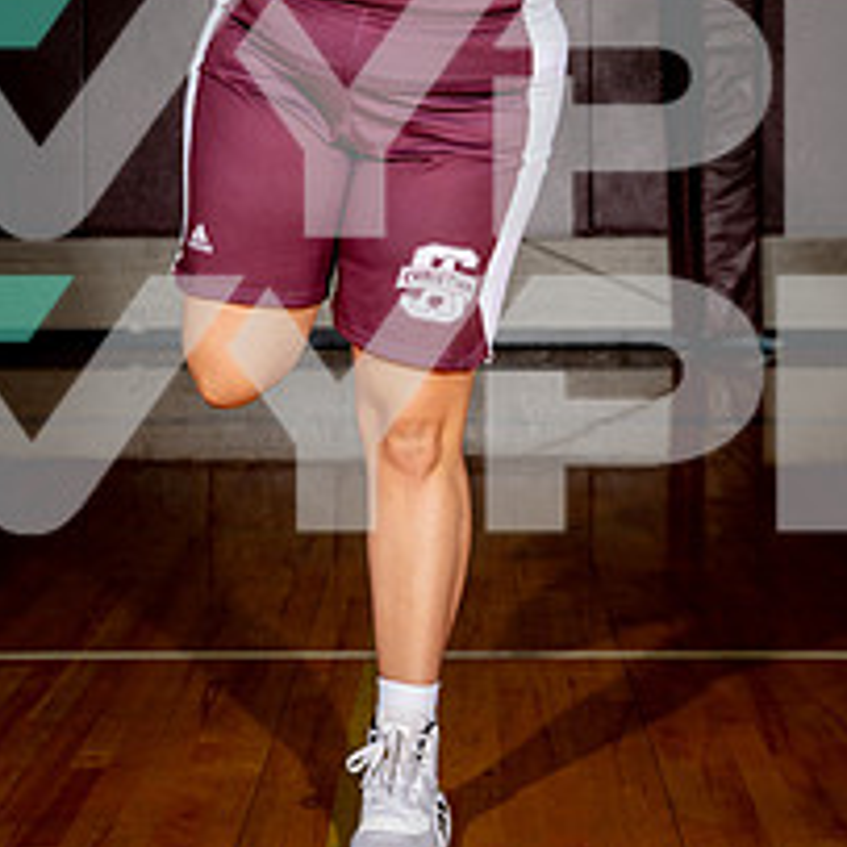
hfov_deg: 20.9
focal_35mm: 83
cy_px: 113
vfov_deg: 20.5
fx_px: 2298
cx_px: 446
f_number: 6.3
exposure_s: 1/250
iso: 100
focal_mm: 44
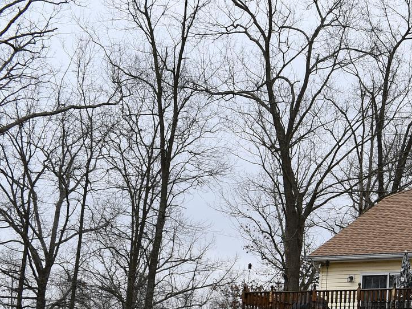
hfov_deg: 18.5
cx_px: 554
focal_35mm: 98
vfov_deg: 14.8
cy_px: 316
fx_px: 1166
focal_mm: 24
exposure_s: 1/250
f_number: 8
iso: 180
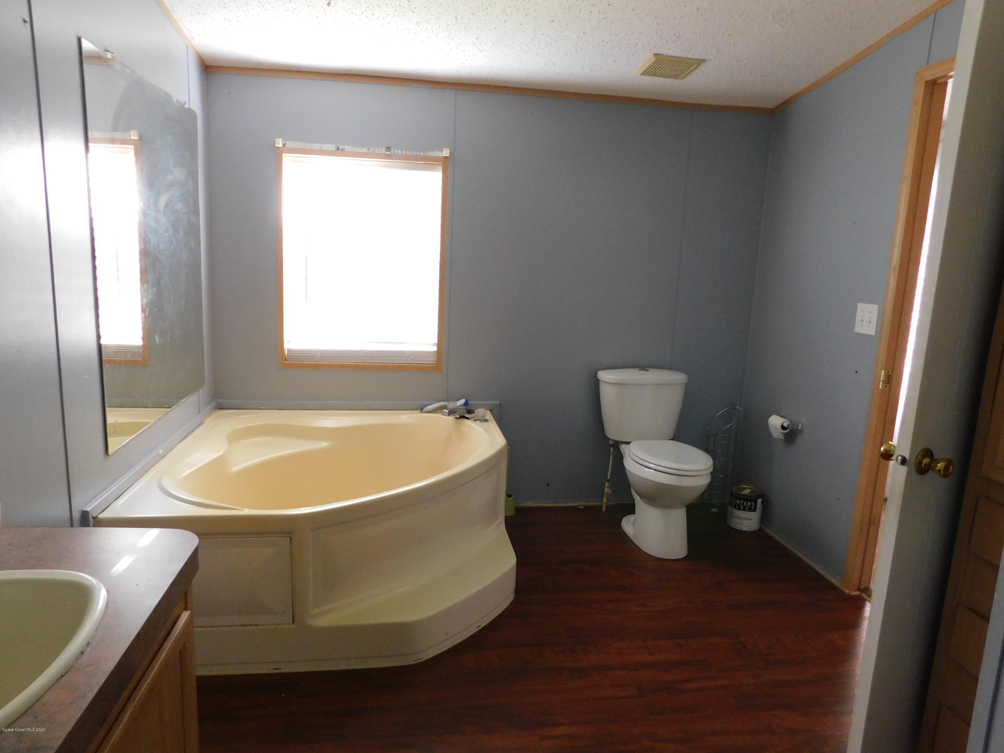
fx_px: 667
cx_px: 502
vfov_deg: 58.9
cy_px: 376
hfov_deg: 73.9
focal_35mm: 23
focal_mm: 4
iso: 400
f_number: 3
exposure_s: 1/20
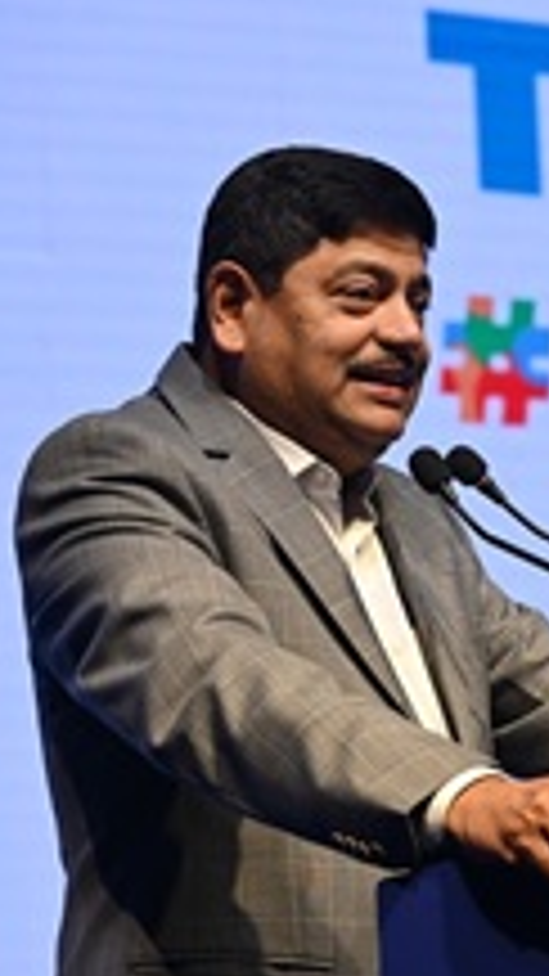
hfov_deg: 7.5
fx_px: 4091
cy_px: 506
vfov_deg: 13.6
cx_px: 819
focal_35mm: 158
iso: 1600
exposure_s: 1/400
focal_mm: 82
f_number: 5
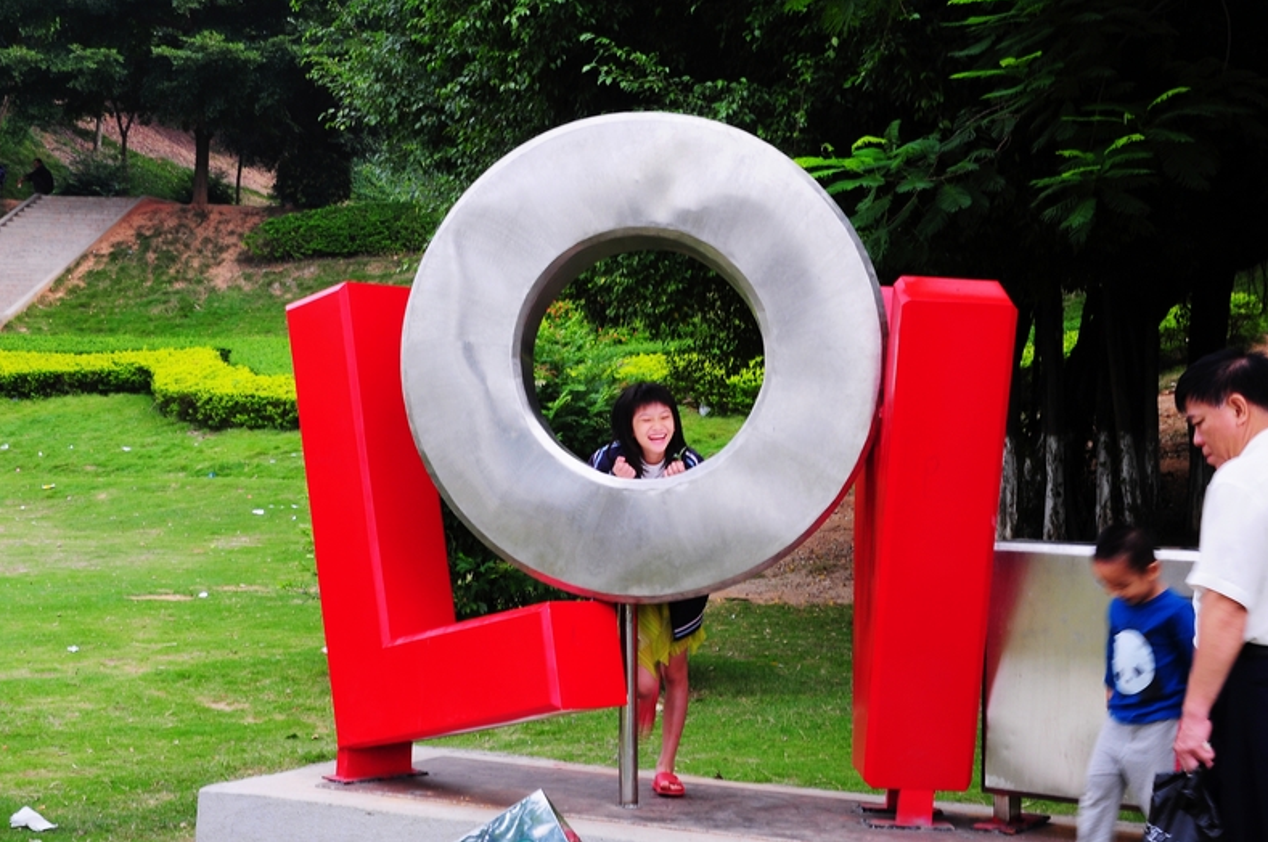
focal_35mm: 57
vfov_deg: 23.9
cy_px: 427
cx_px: 635
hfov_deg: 35.4
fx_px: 1989
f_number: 20
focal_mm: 35
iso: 200
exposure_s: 1/15
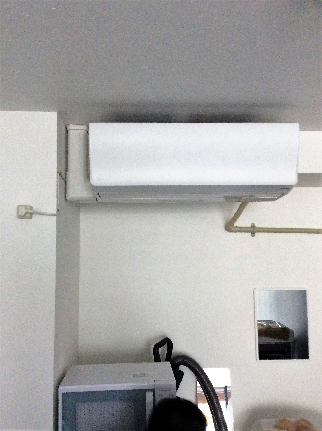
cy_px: 216
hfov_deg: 44.1
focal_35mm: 32
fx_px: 398
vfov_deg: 56.9
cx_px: 161
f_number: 2.4
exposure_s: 1/24
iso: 200
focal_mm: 3.3
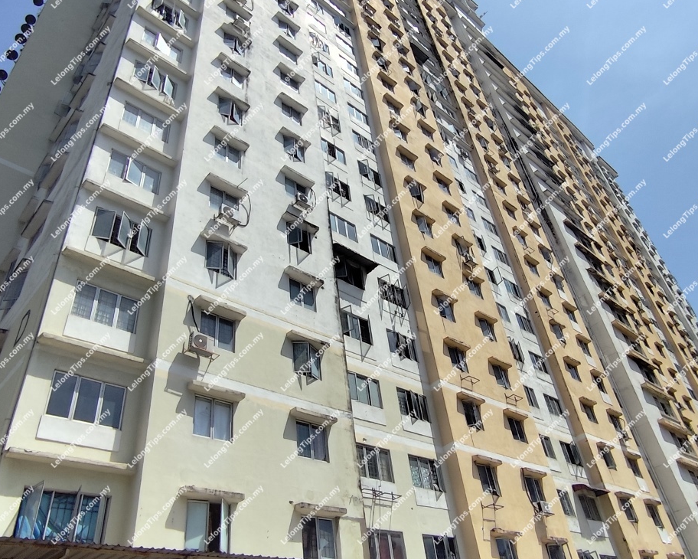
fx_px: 517
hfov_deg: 68.0
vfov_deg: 56.1
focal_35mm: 25
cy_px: 207
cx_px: 371
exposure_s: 1/2456
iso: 50
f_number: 2.2
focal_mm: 1.65
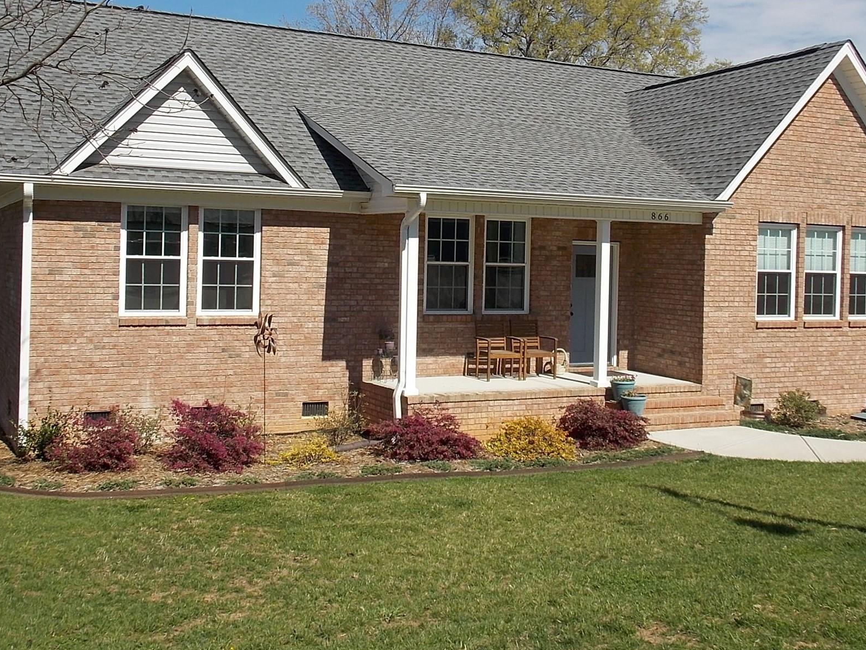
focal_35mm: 39
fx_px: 976
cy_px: 282
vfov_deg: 36.8
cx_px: 420
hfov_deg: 47.8
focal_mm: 5.3
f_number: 3.3
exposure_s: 1/1000
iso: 80
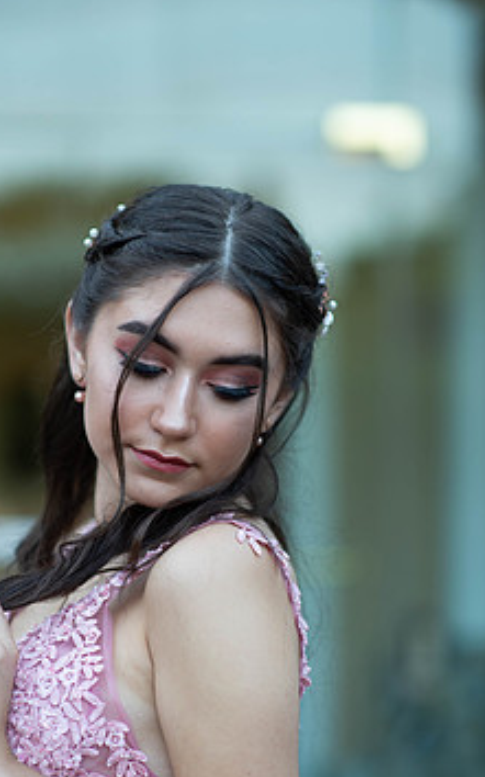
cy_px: 485
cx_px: 192
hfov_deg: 11.9
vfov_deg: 18.9
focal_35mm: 110
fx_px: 2328
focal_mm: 85
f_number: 2
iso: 250
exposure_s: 1/640
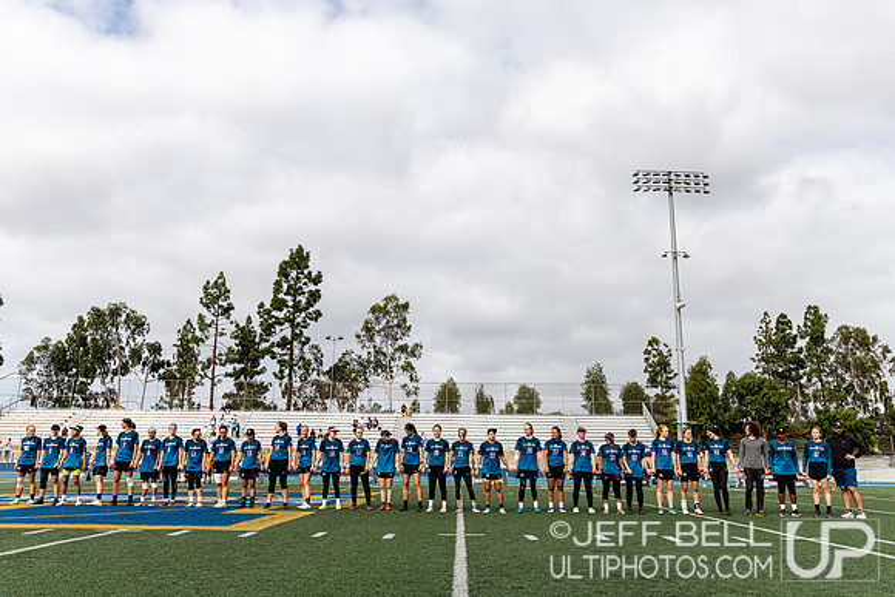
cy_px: 298
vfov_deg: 45.0
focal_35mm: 29
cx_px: 448
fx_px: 721
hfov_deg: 63.6
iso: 100
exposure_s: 1/400
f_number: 5.6
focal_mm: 29
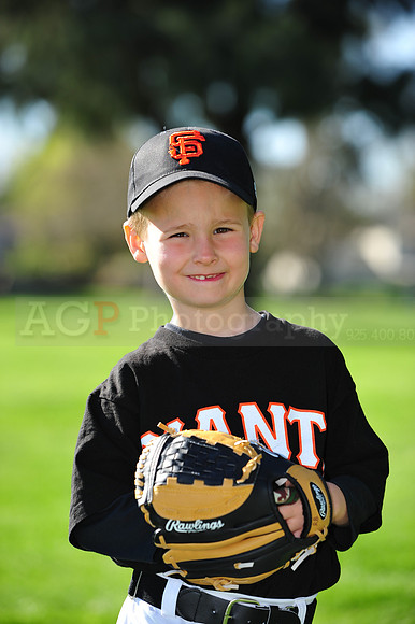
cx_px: 208
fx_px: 2510
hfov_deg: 9.5
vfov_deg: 14.2
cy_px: 312
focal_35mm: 145
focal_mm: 145
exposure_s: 1/640
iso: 200
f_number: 4.5
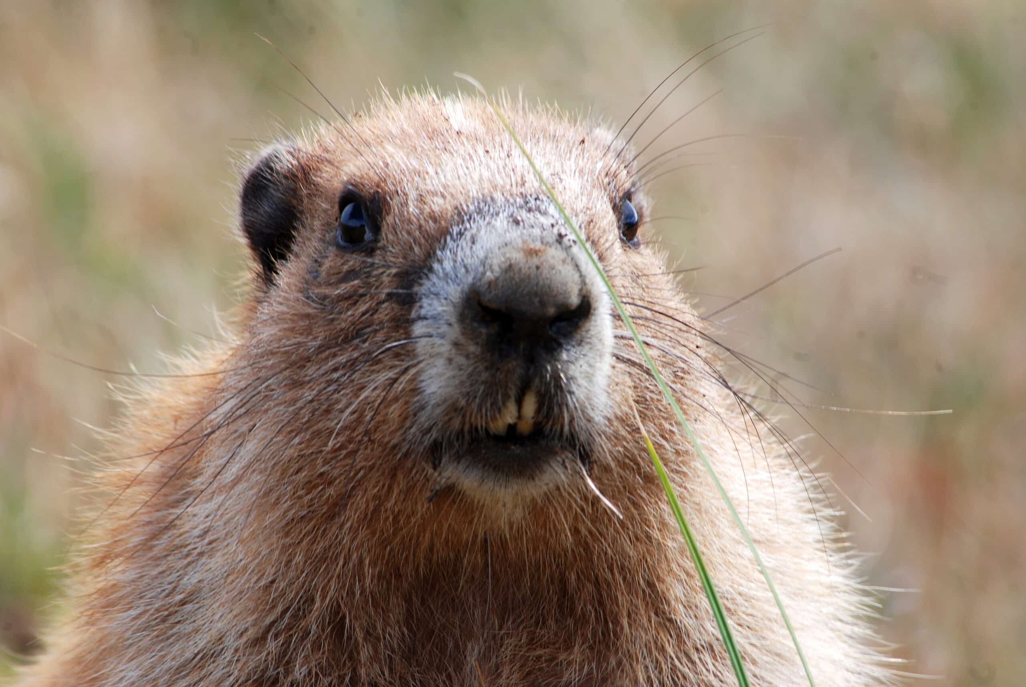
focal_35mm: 405
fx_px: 11557
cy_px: 344
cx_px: 513
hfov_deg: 5.1
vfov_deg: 3.4
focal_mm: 270
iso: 125
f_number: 16
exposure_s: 1/50
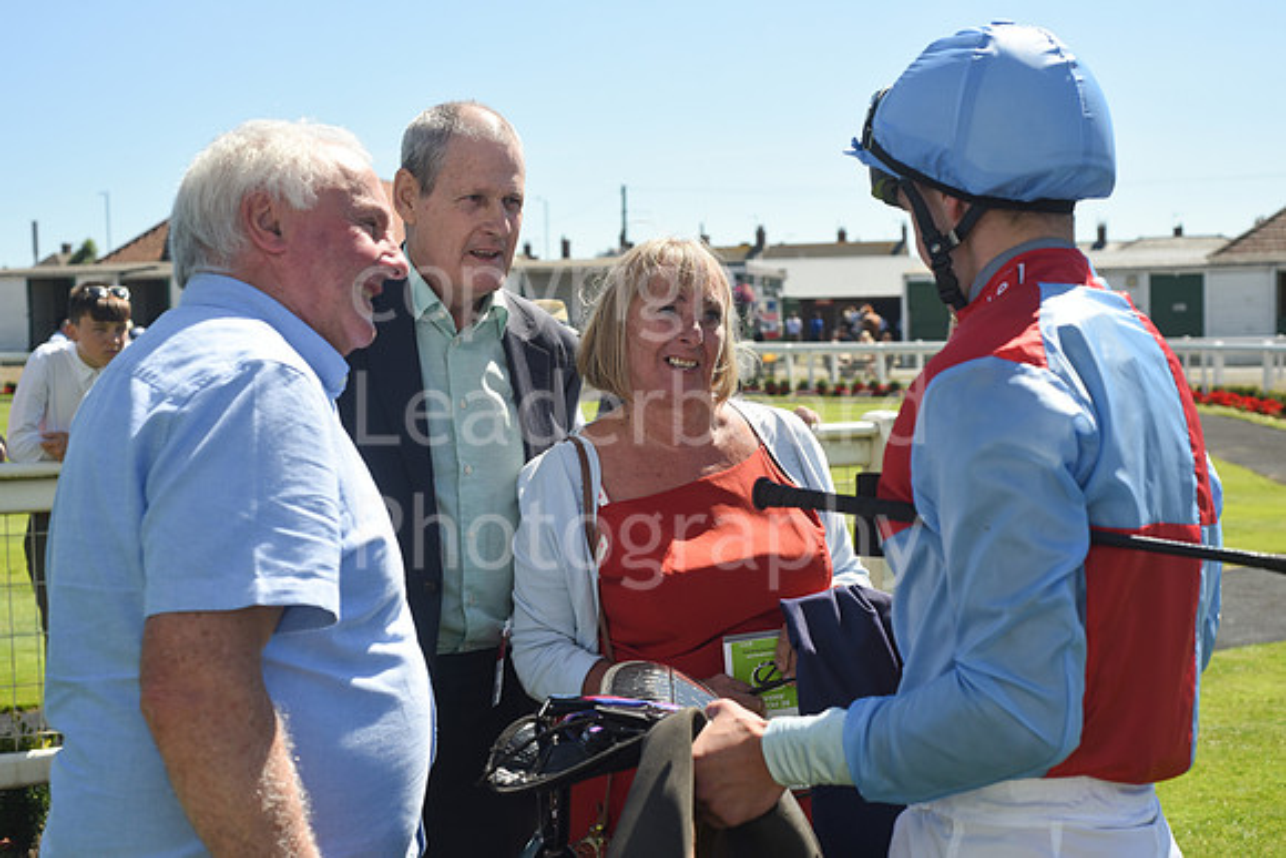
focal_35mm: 50
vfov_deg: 27.0
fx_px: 1786
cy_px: 429
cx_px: 643
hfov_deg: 39.6
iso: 500
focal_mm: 50
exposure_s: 1/2000
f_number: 5.6
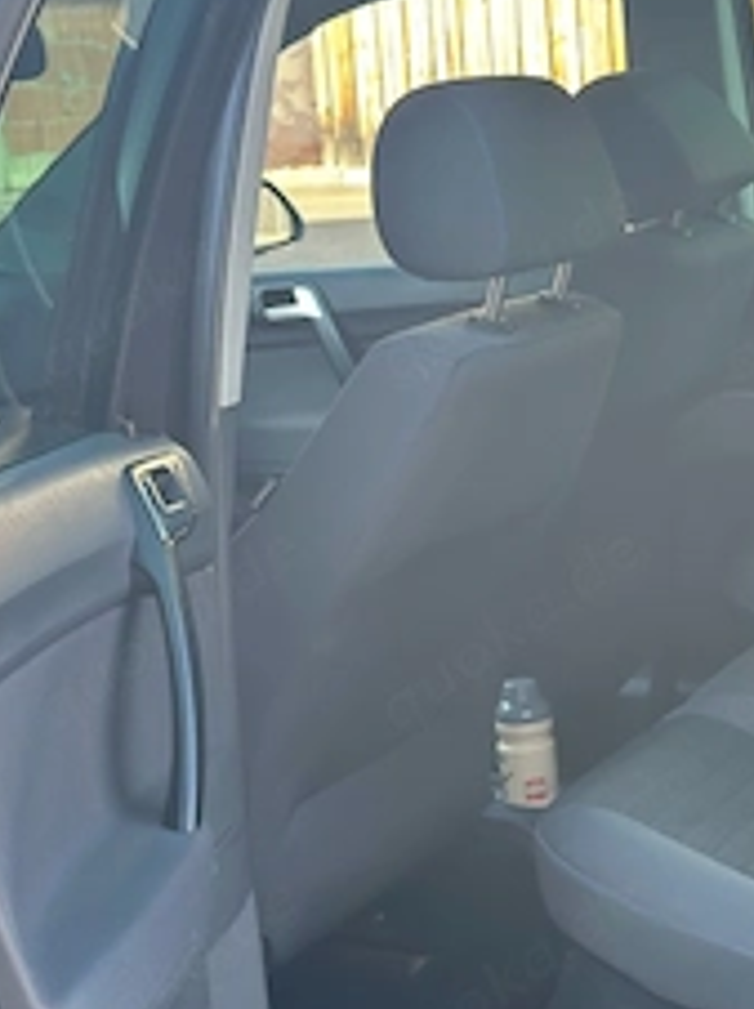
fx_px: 2473
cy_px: 679
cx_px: 607
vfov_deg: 22.9
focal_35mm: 85
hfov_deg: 17.2
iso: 80
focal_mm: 6.86
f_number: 1.78
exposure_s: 1/191
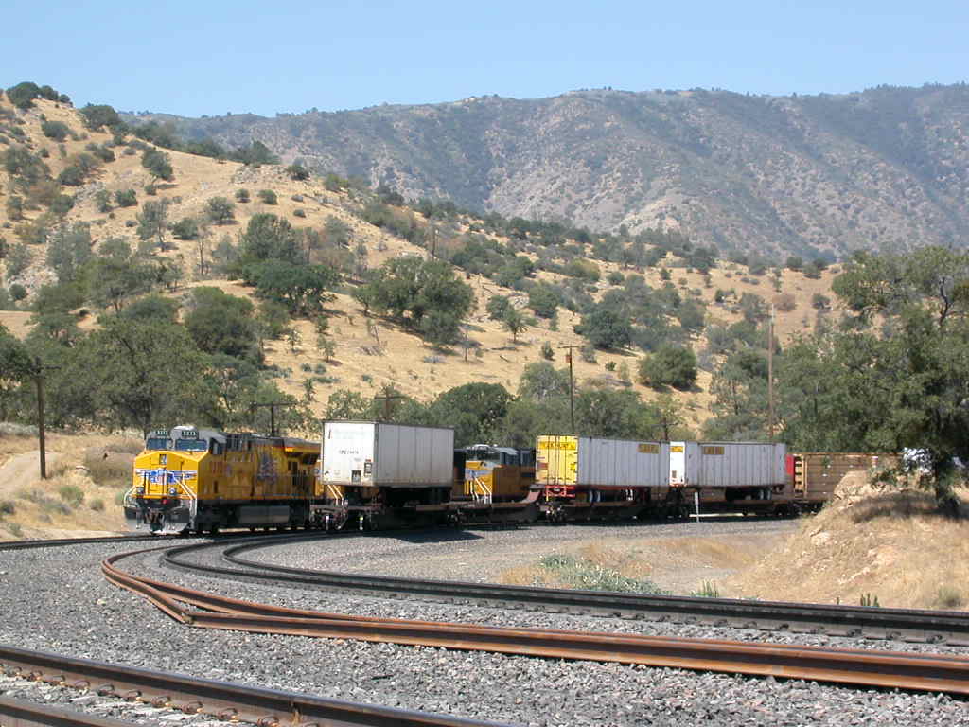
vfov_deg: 16.1
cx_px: 484
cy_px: 364
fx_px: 2575
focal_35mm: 92
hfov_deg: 21.3
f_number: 4.4
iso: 100
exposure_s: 1/515
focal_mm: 14
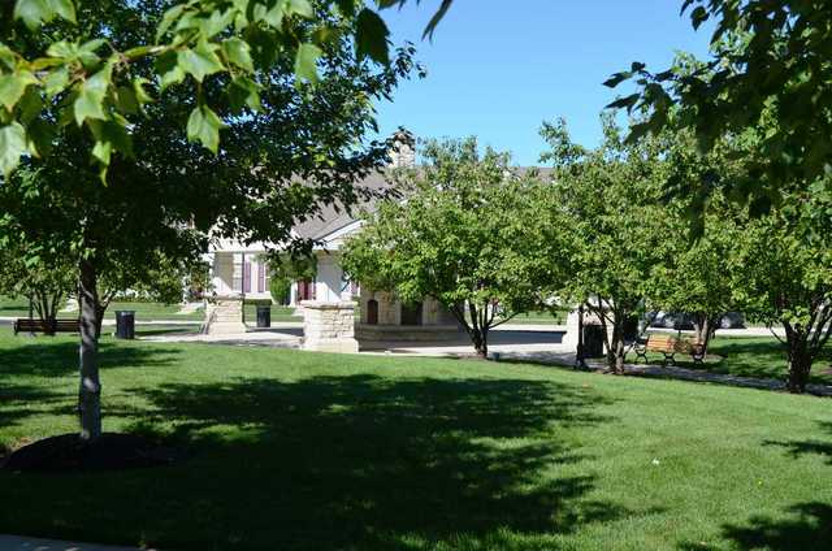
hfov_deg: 41.2
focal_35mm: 48
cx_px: 416
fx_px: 1107
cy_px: 276
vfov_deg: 28.0
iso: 110
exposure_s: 1/250
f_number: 8
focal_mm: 32
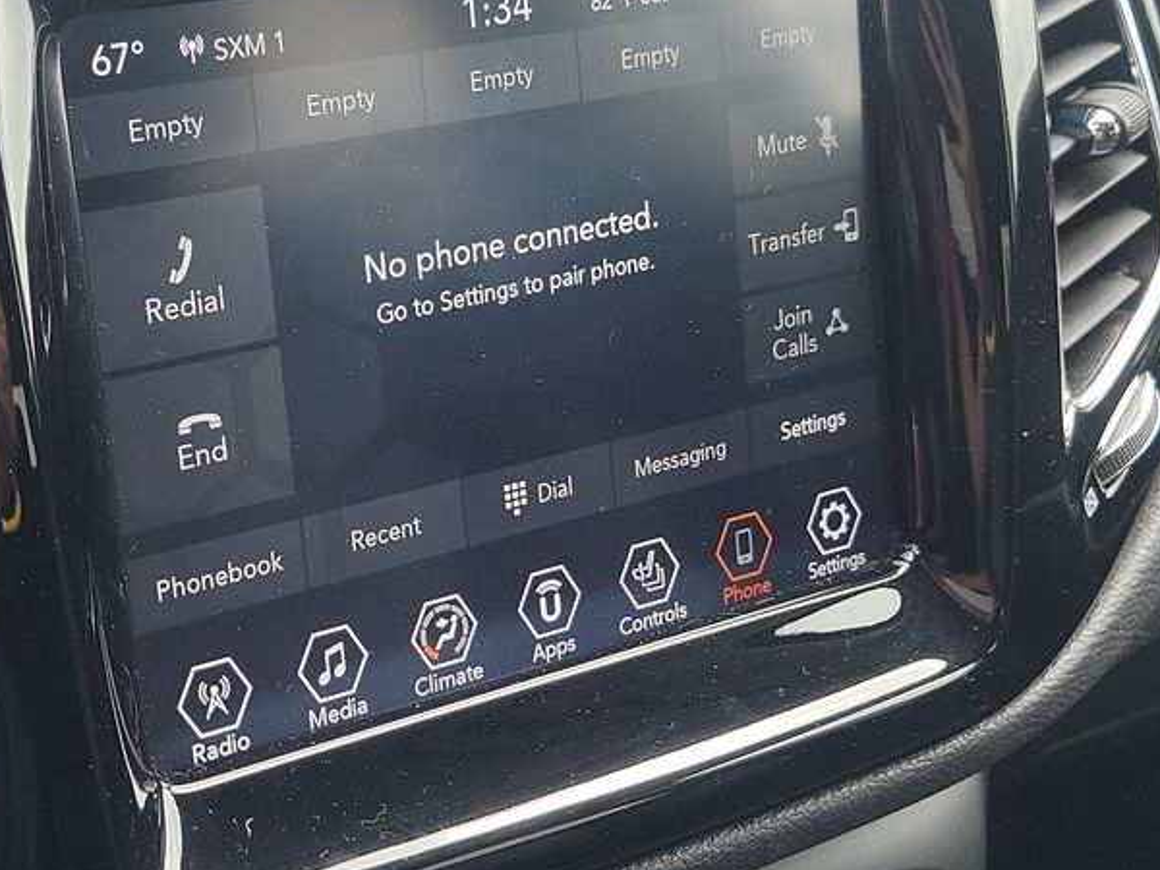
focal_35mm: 64
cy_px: 398
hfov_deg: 30.0
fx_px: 2145
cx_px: 377
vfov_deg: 22.9
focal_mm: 6.7
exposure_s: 1/59
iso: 52
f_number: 1.8
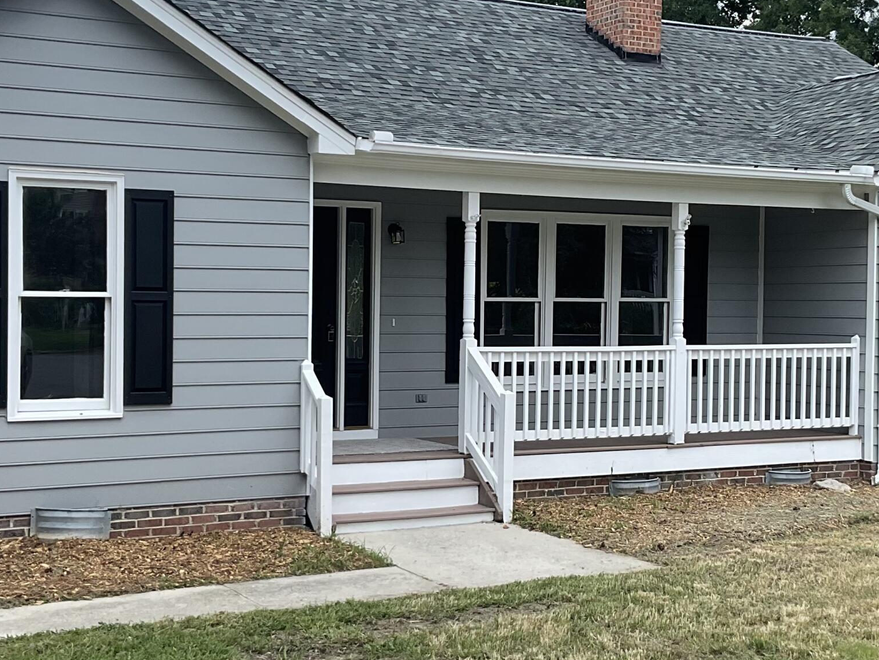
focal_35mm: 57
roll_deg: +0.4
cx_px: 465
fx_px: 1448
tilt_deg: -0.3
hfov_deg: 33.8
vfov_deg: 25.7
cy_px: 330
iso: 16
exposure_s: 1/978
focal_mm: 3
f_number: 1.8
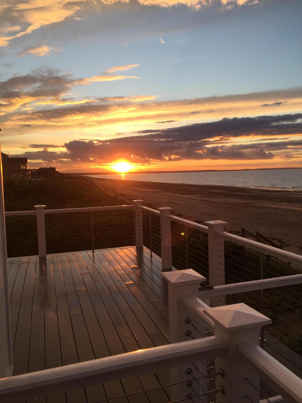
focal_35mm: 29
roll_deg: +1.8
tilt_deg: -3.9
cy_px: 202
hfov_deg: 48.2
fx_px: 337
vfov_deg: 61.7
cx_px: 151
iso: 32
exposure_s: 1/465
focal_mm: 4.15
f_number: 2.2
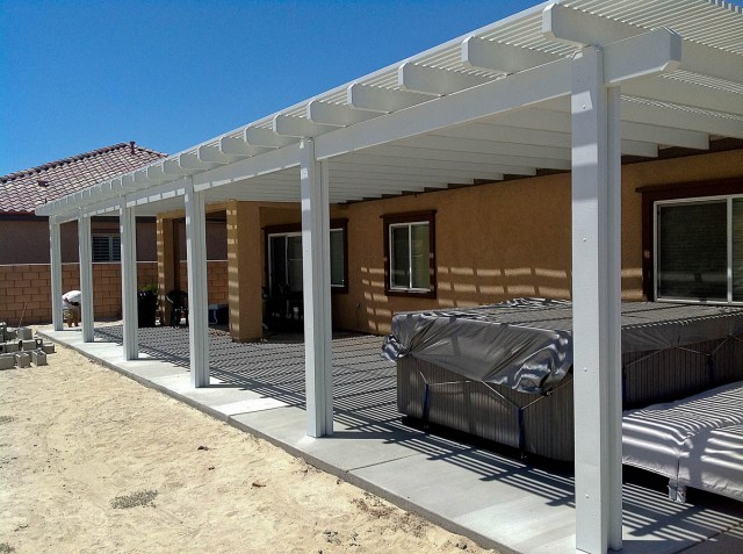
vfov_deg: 40.5
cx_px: 372
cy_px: 277
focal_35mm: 35
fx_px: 750
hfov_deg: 52.7
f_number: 2.4
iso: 80
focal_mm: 4.28
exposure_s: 1/2300
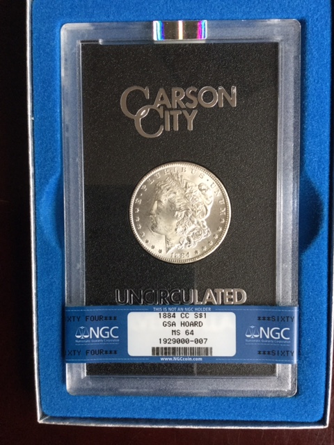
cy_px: 222
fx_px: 399
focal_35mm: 31
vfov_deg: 58.4
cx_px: 167
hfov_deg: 45.4
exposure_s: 1/30
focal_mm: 3.3
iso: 100
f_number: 2.4
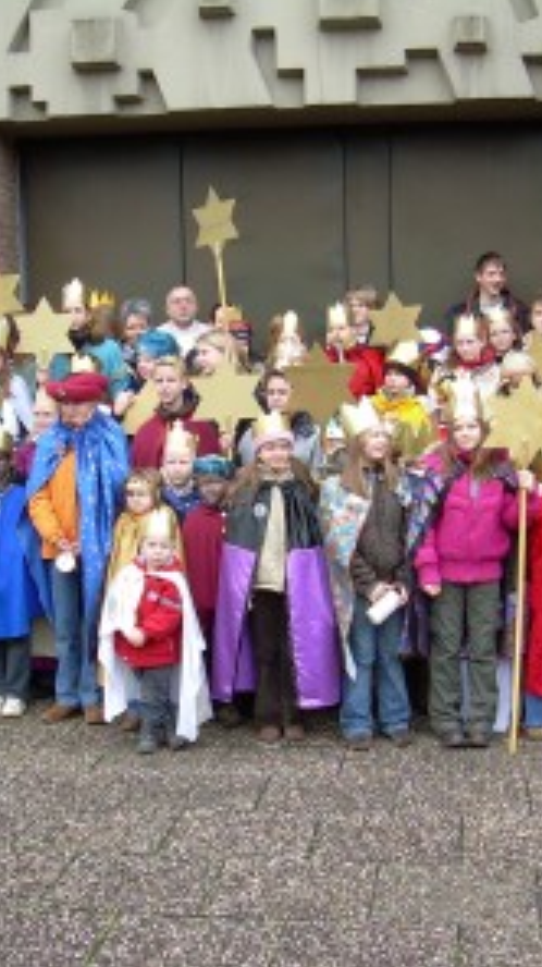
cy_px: 480
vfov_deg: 37.2
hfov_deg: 21.4
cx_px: 278
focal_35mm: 56
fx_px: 1434
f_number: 2.8
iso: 50
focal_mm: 6.3
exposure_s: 1/55
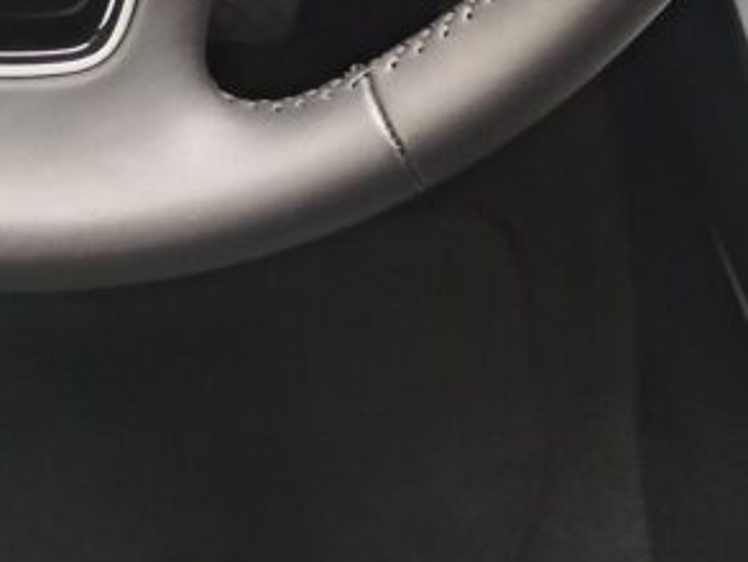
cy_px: -271
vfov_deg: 12.8
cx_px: 186
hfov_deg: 17.8
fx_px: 2378
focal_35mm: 110
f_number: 1.69
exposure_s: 1/100
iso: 310
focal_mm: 7.01
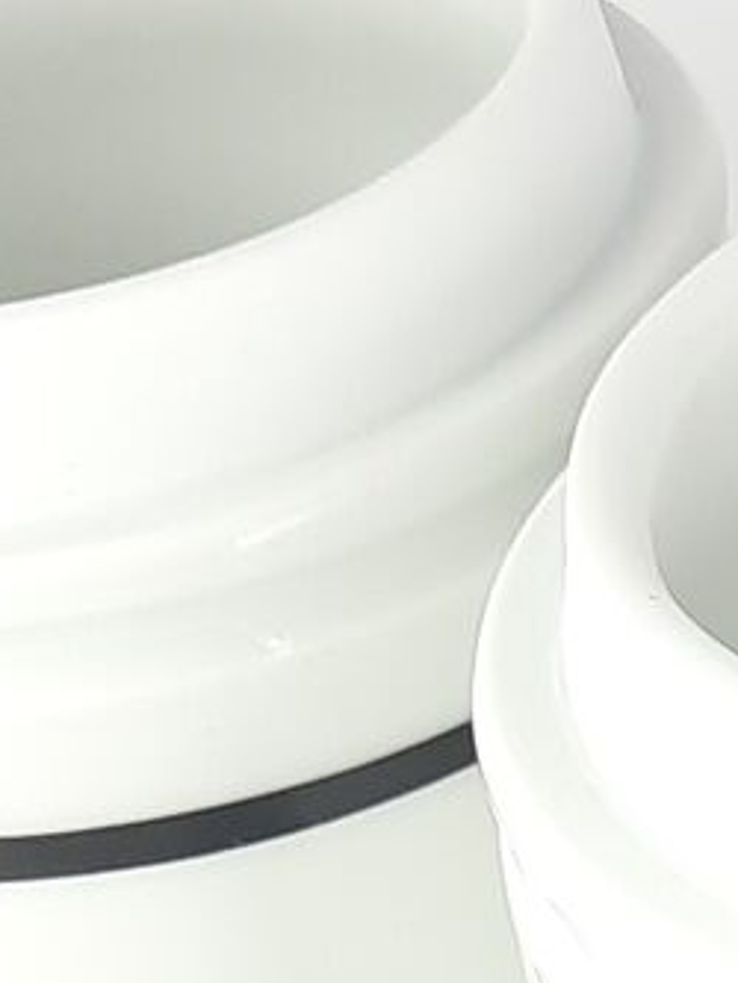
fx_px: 4261
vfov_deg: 11.8
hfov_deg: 9.5
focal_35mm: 150
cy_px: 1936
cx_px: 1281
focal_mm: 4.6
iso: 64
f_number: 2
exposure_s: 1/100
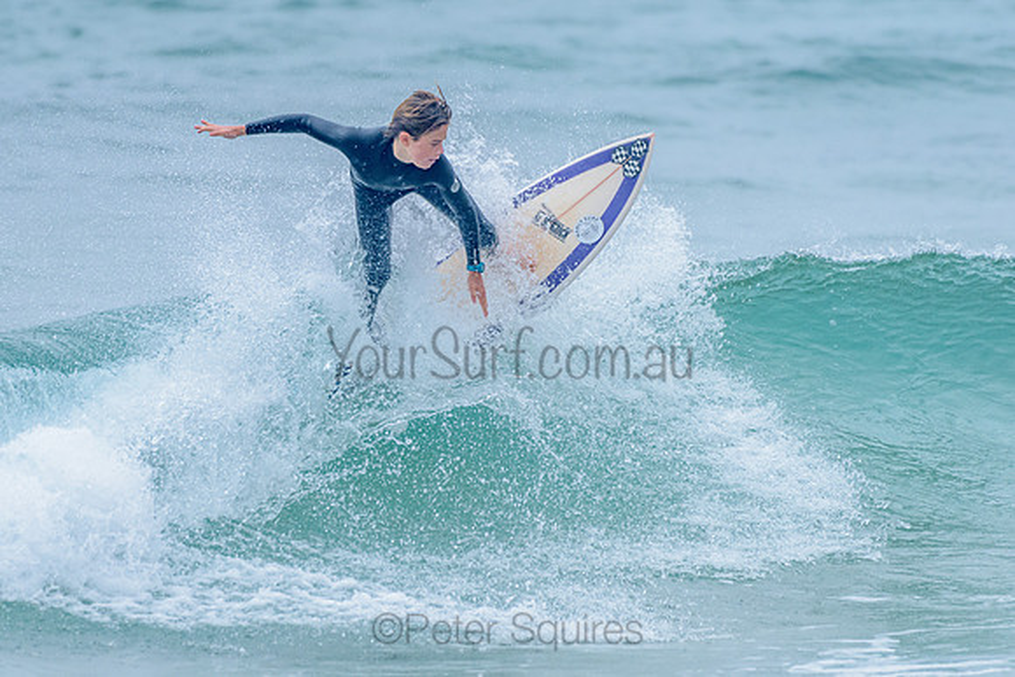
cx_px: 403
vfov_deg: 2.2
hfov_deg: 3.3
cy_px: 269
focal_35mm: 628
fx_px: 17702
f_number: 5.6
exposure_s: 1/2000
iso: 800
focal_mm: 500
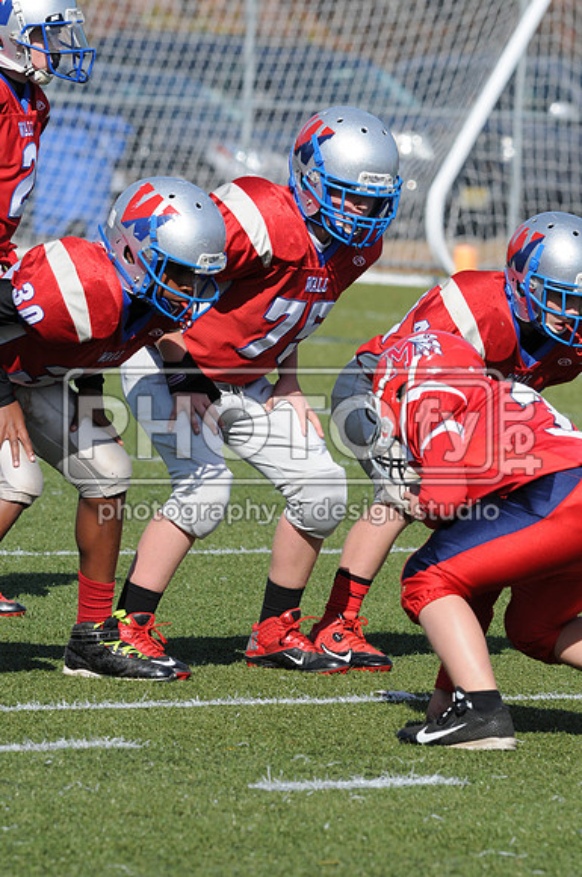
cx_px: 291
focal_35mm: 450
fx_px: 10944
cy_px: 438
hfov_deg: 3.0
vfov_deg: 4.6
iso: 200
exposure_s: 1/500
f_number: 9
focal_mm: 300
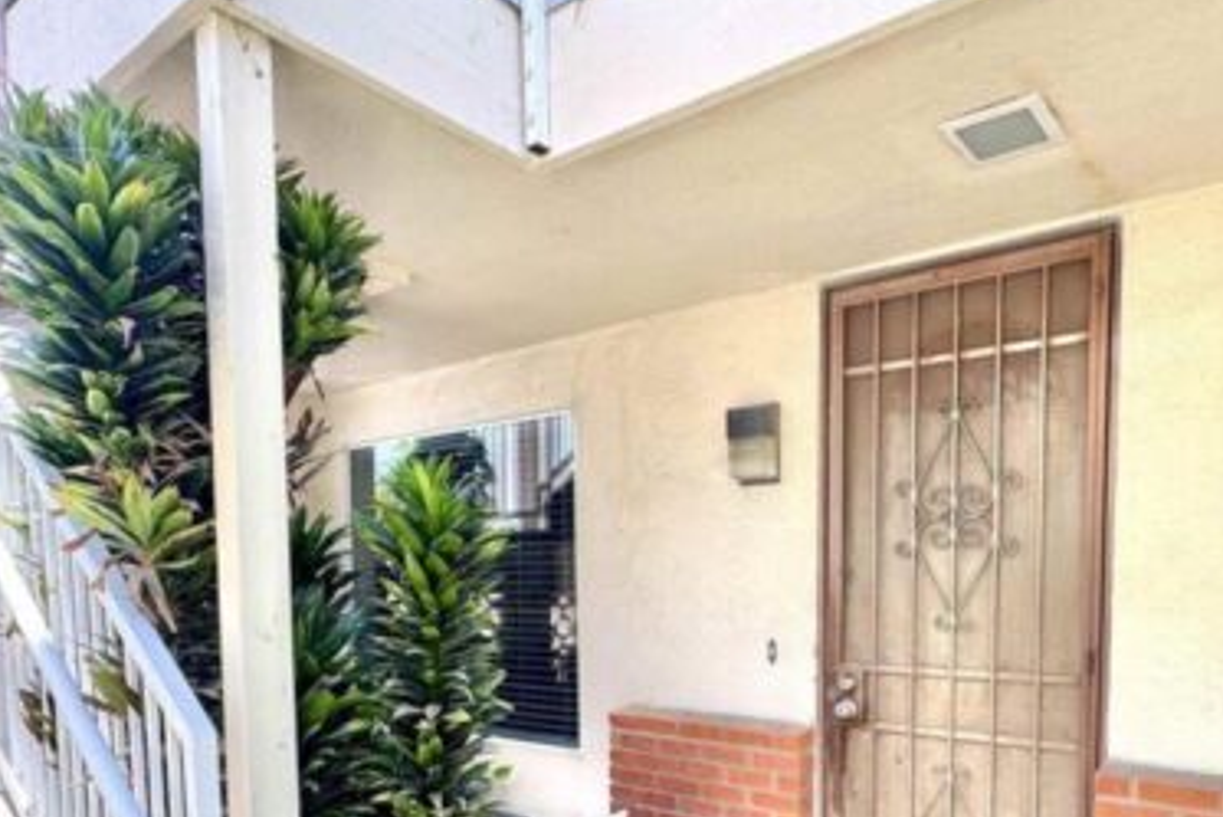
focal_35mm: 25
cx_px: 780
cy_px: 633
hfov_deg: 70.1
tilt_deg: -3.7
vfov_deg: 48.9
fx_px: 850
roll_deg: +0.1
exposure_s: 1/108
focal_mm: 2.22
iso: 40
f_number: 2.2
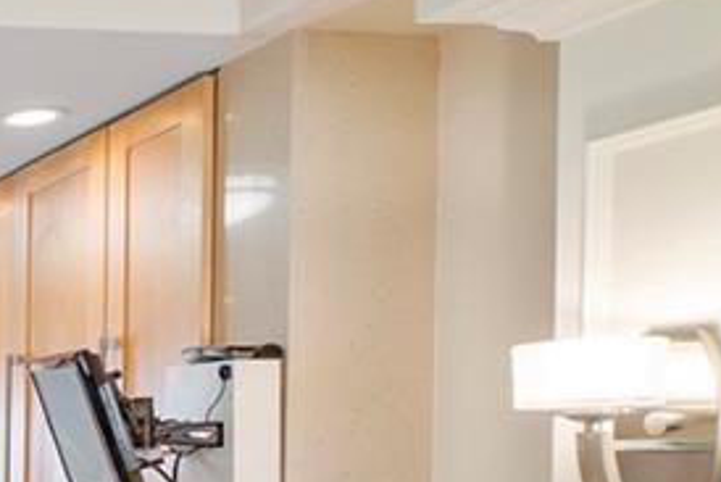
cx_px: -471
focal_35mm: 56
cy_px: 485
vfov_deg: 23.2
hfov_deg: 24.0
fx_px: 1122
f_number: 11
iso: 160
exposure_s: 1/4
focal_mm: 10
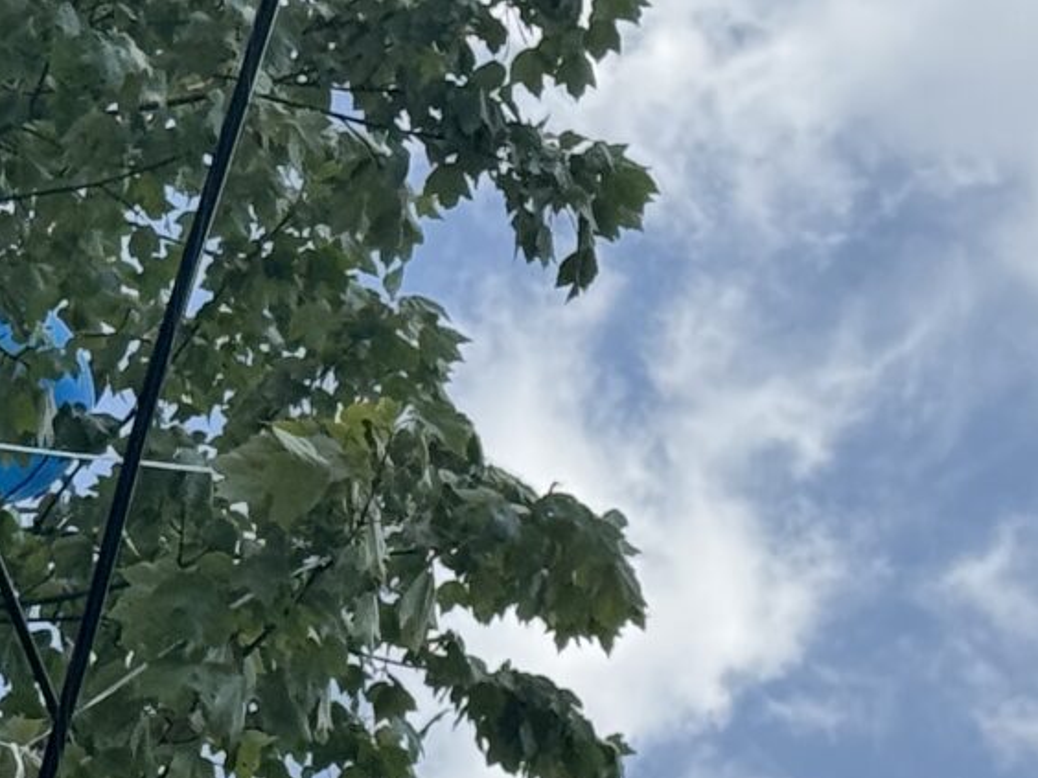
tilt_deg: +56.1
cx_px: -357
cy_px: 909
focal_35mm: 218
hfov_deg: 8.9
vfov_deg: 6.8
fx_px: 6537
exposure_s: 1/4049
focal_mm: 6.76
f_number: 1.78
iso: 64
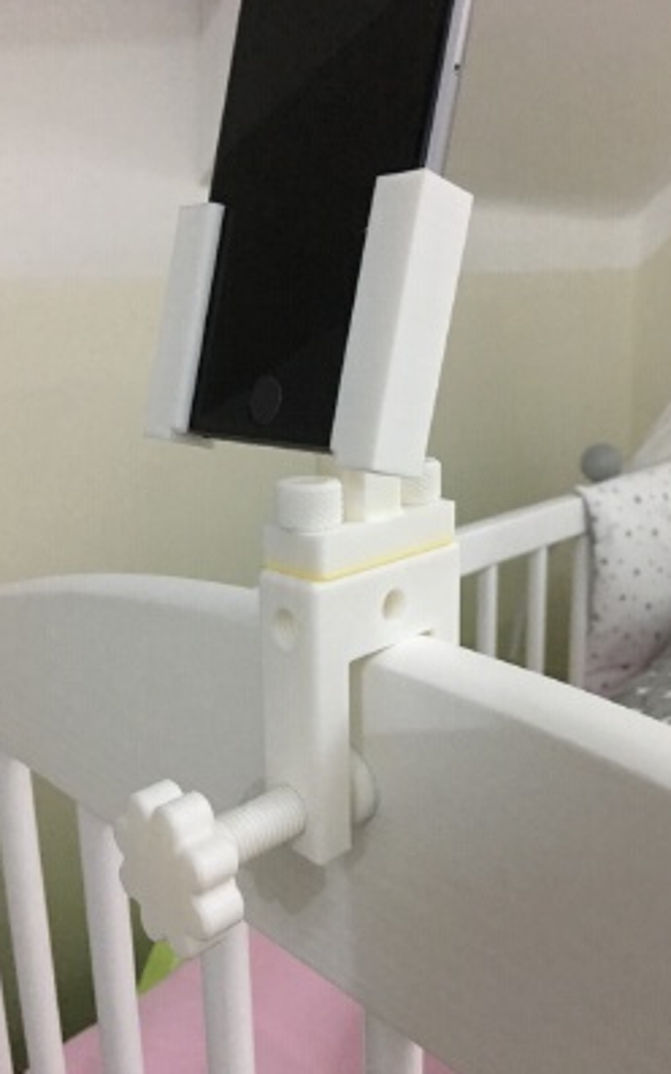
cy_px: 536
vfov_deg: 61.2
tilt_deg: -14.3
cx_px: 338
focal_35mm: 31
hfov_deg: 40.6
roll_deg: +1.2
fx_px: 907
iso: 125
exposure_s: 1/8
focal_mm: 4.15
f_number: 2.2
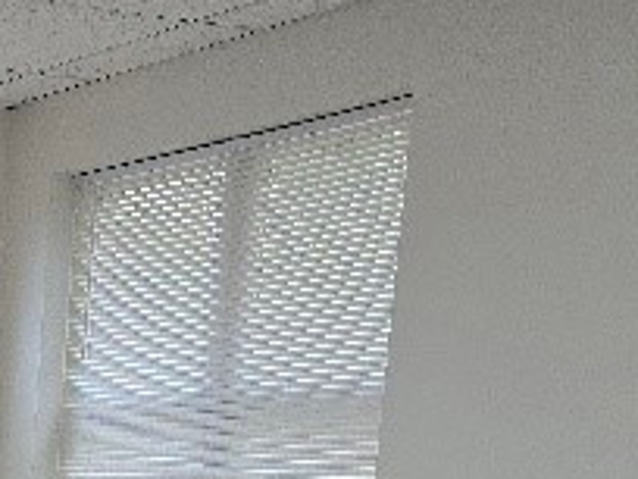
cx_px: -403
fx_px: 1659
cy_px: 902
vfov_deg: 14.2
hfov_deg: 18.5
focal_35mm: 90
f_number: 1.7
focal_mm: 6.3
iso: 50
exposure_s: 1/120
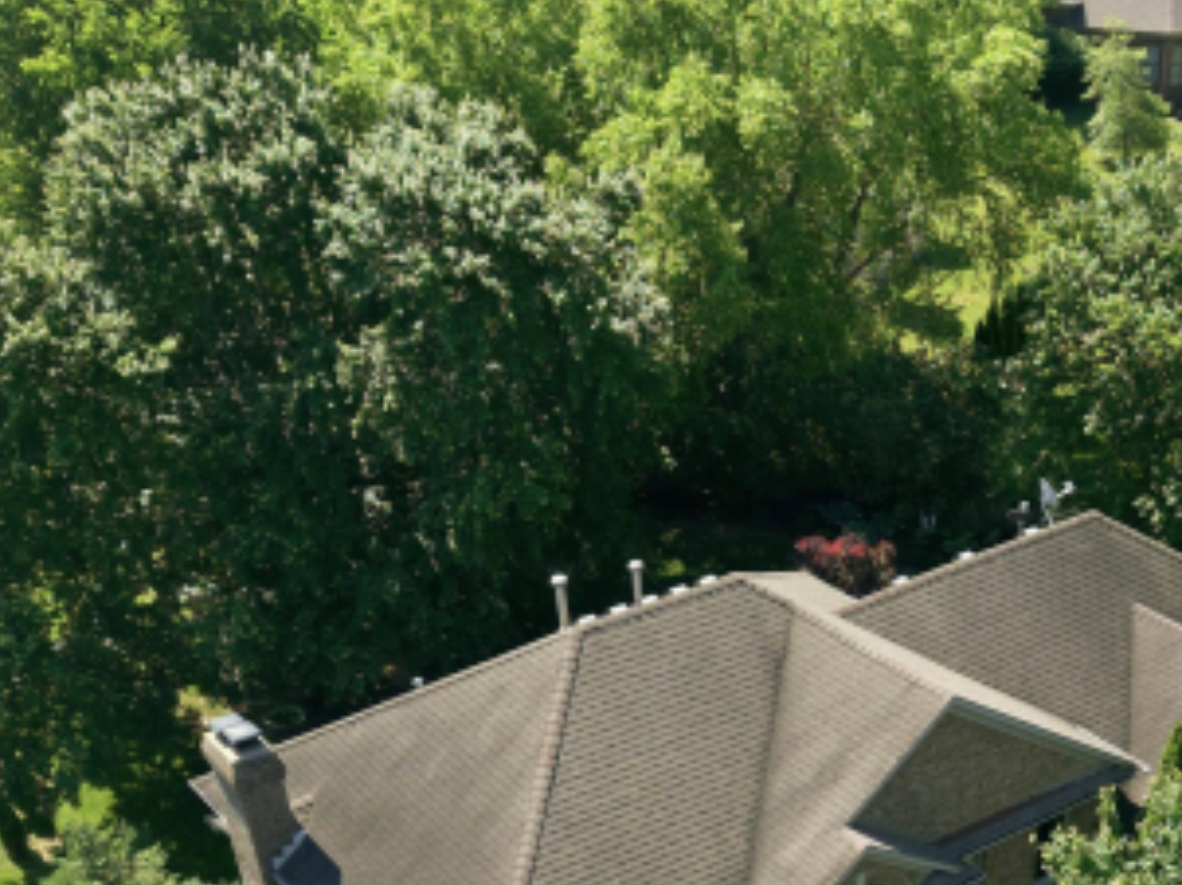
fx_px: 1808
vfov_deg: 25.8
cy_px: 924
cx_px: 851
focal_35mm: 53
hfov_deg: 35.6
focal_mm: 8.7
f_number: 1.8
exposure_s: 1/1250
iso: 160
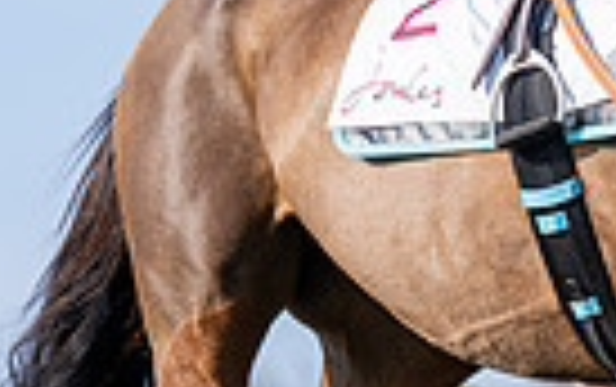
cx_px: 1206
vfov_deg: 1.6
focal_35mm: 835
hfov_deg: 2.5
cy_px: 168
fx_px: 14035
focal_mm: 160
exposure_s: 1/1250
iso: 200
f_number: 4.5
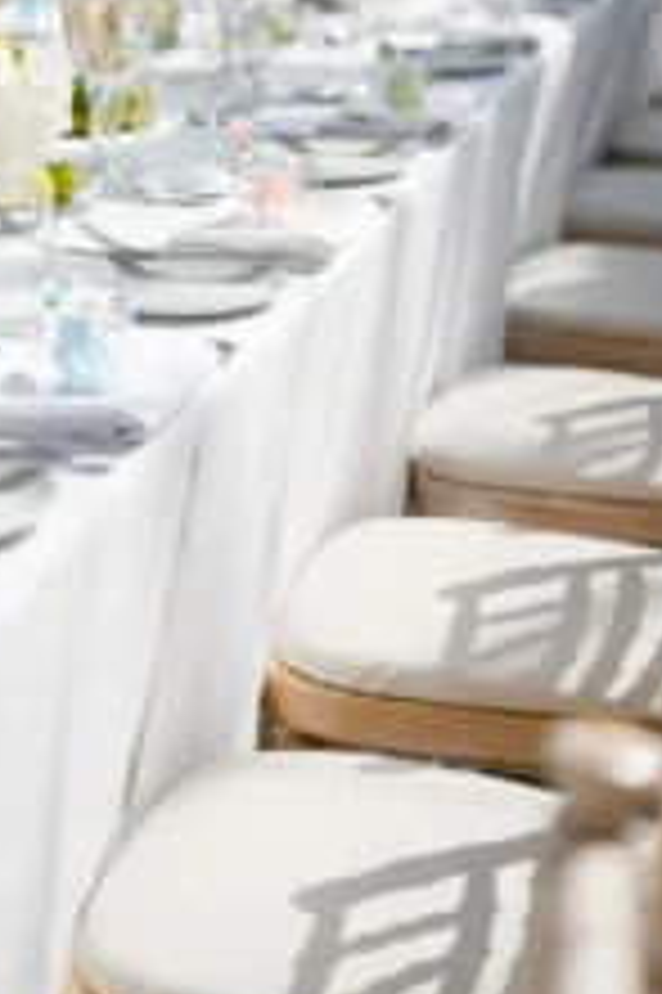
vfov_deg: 19.9
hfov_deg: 14.3
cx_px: 108
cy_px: -256
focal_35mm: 95
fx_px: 2624
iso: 100
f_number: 1.4
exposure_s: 1/3200
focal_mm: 35
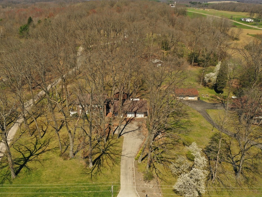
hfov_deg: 56.8
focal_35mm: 32
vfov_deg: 44.1
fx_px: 242
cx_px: 121
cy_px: 93
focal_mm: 10.26
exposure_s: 1/500
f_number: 5.6
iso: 100
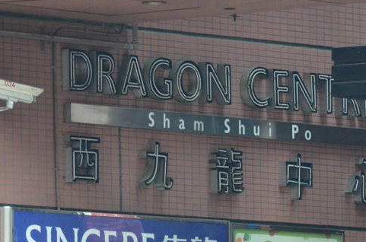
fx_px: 5830
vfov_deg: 2.4
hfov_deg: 3.6
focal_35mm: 575
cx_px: 291
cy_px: 167
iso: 1600
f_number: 5.6
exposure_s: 1/100
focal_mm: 180
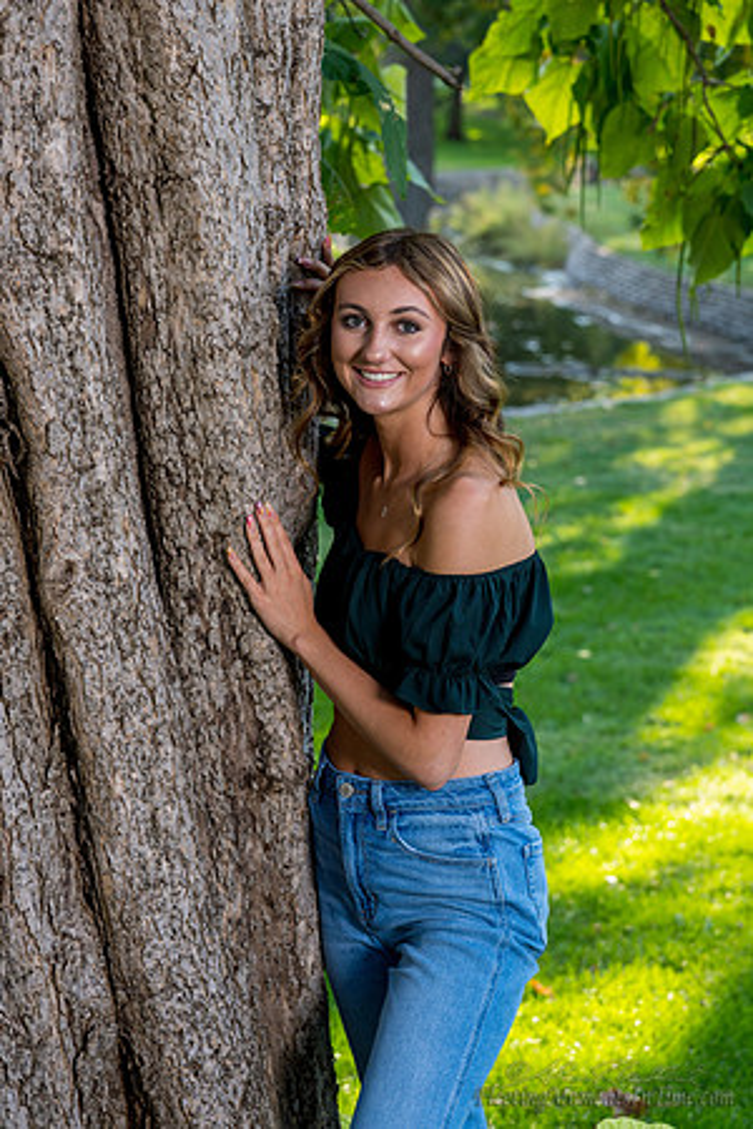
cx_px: 376
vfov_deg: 28.8
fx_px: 2196
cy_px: 564
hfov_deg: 19.5
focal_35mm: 70
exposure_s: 1/160
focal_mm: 70
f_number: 5
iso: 250
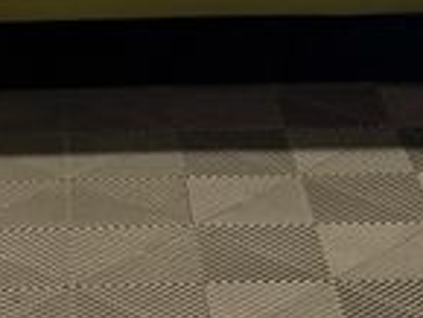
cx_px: 125
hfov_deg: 11.7
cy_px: -525
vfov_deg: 7.9
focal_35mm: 169
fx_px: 2067
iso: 200
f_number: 1.78
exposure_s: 1/232
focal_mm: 6.76
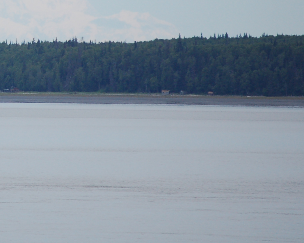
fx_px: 7288
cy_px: 2
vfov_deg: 1.9
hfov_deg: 2.4
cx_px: -45
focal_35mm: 810
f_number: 5.6
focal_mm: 200
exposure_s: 1/2000
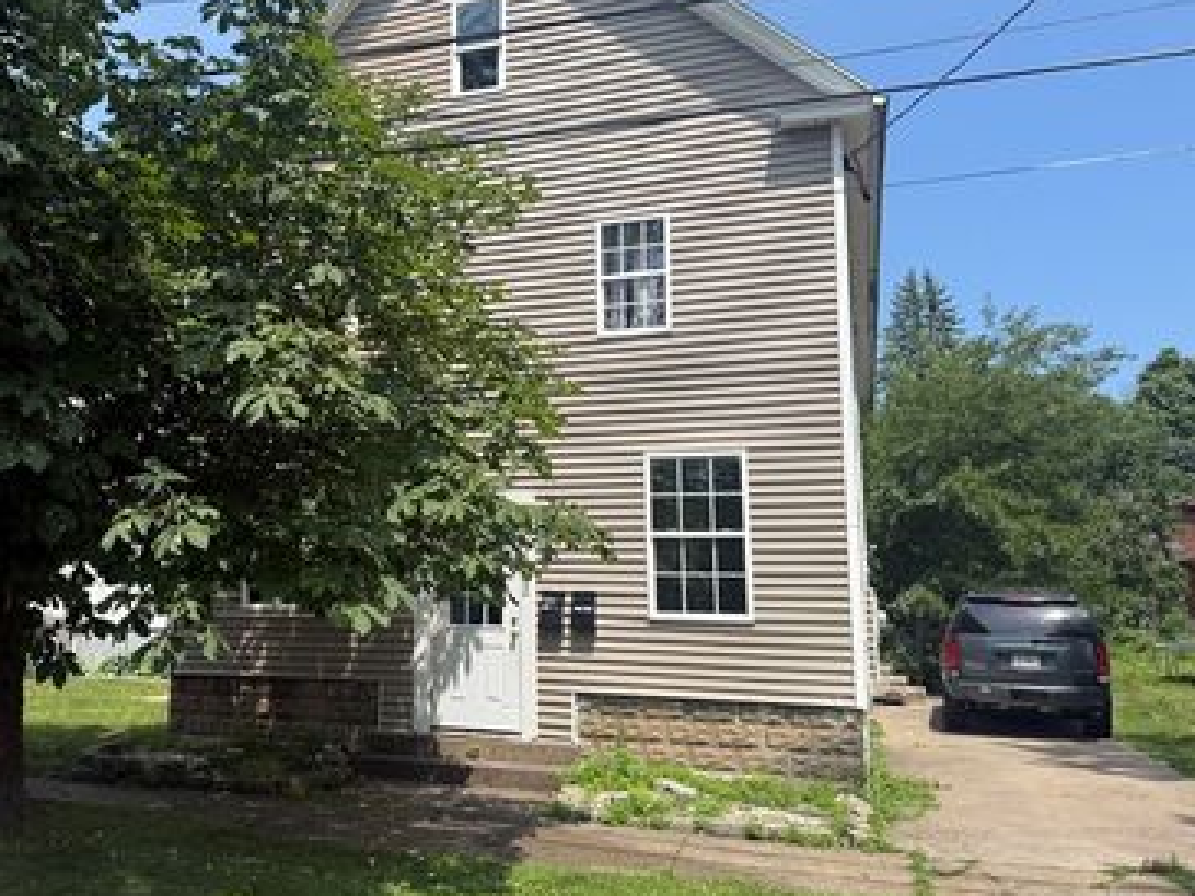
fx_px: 1139
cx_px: 394
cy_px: 418
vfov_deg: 42.9
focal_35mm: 33
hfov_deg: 54.2
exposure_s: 1/3279
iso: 80
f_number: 1.78
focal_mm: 6.76
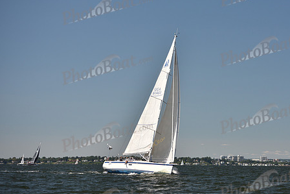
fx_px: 886
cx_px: 187
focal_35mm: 110
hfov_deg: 18.5
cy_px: 92
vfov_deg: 12.5
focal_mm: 85
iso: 250
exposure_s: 1/1600
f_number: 3.5
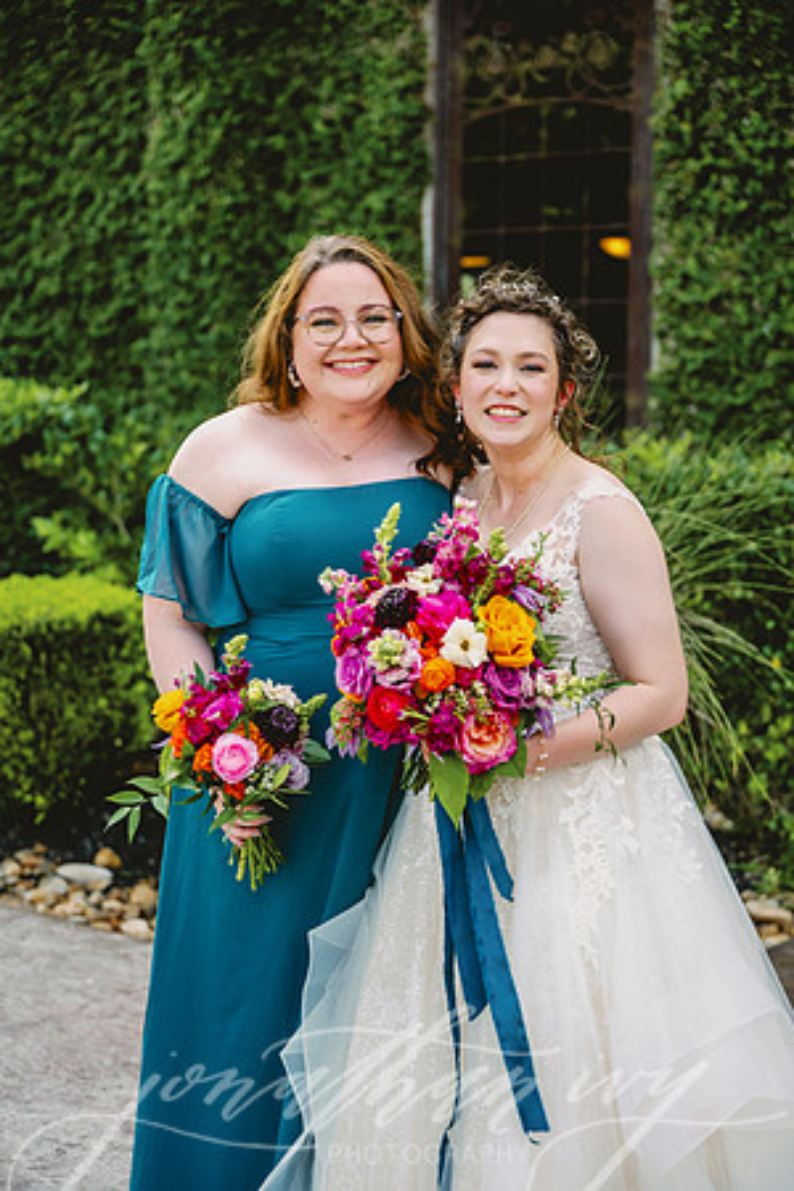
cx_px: 397
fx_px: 2150
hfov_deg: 20.9
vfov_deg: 31.0
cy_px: 596
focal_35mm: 65
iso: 50
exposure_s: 1/250
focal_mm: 65
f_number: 2.8
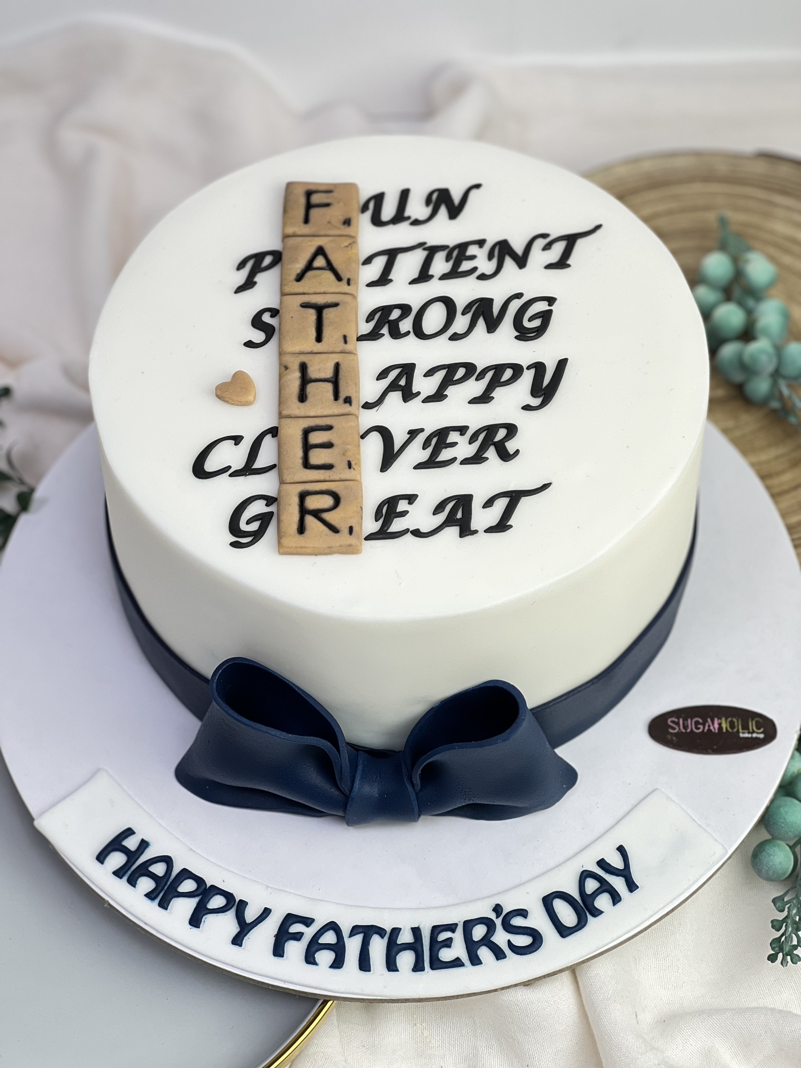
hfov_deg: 19.1
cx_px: 400
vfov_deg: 25.3
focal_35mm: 77
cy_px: 534
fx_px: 2376
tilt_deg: -53.9
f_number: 2.8
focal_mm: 9
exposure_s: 1/100
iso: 100
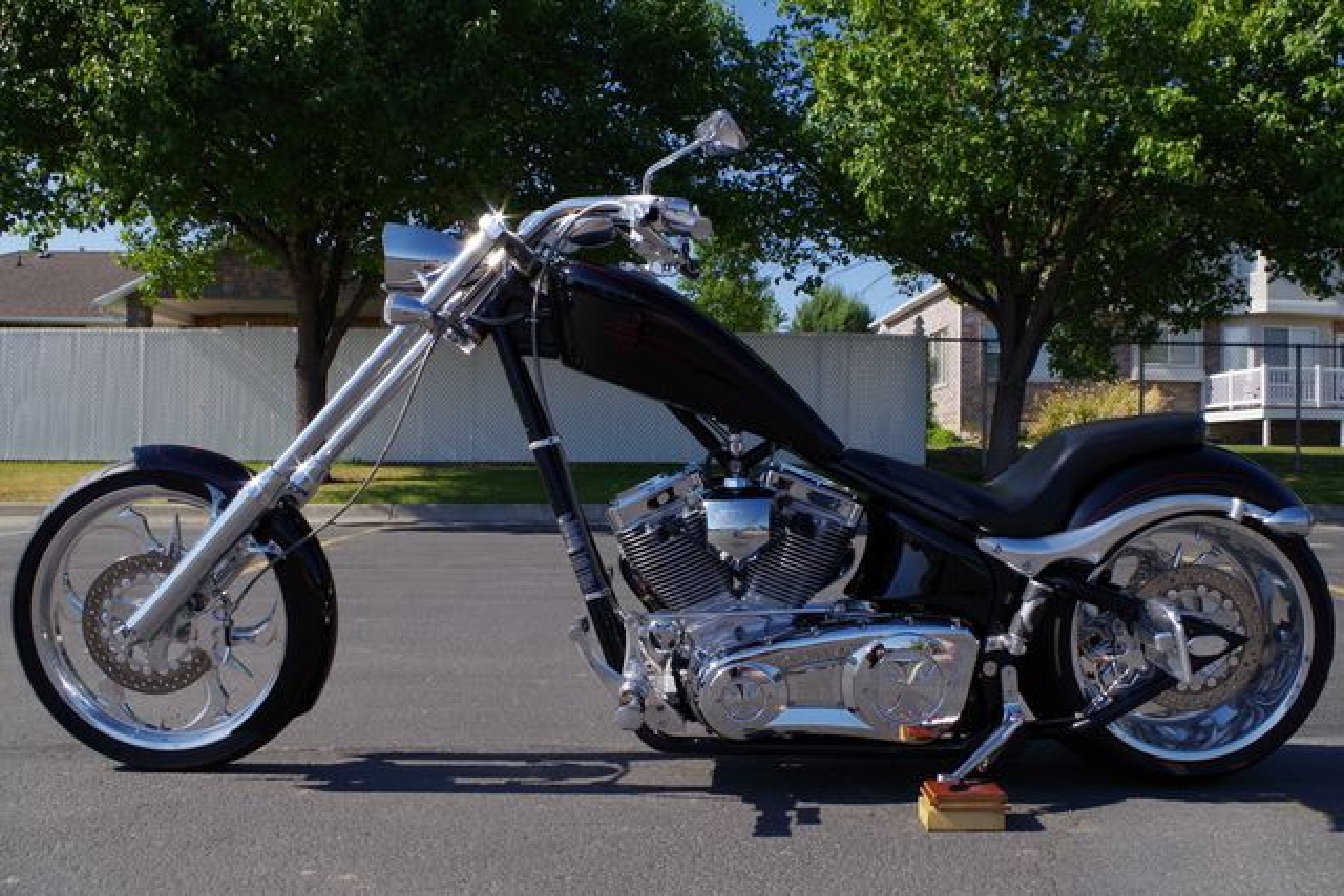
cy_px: 448
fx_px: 1120
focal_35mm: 30
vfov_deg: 43.6
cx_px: 672
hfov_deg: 61.9
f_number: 13
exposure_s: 1/160
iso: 200
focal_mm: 20
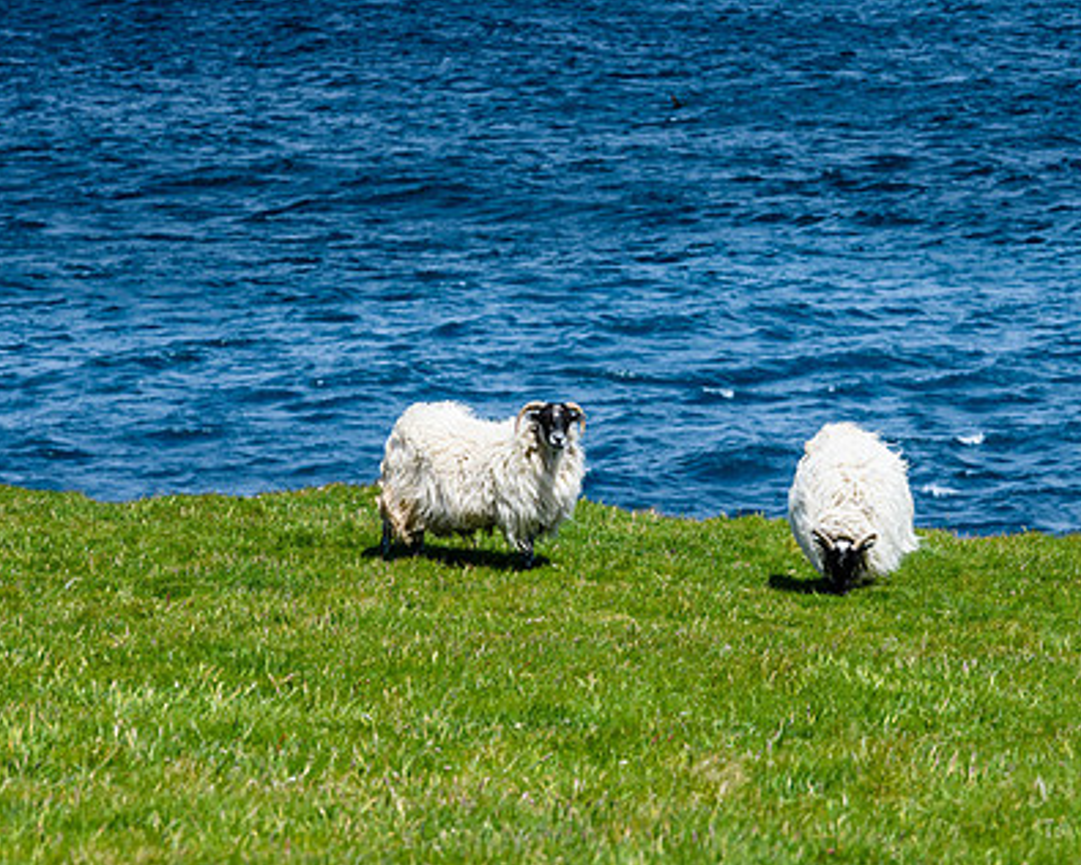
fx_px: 8446
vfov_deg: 5.9
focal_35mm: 264
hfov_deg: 7.3
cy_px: 421
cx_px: 750
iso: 500
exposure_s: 1/1600
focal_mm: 180
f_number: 11
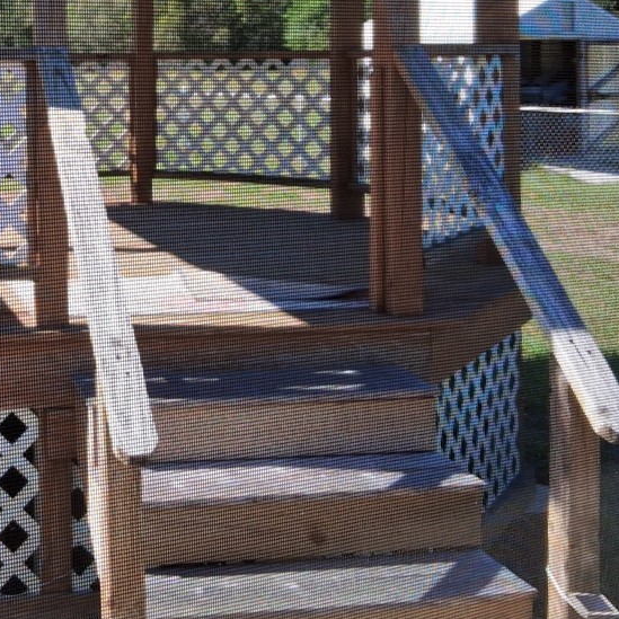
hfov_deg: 24.5
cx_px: -10
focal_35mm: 67
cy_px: 72
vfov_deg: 25.0
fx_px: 1355
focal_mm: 3.98
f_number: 1.8
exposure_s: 1/336
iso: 25
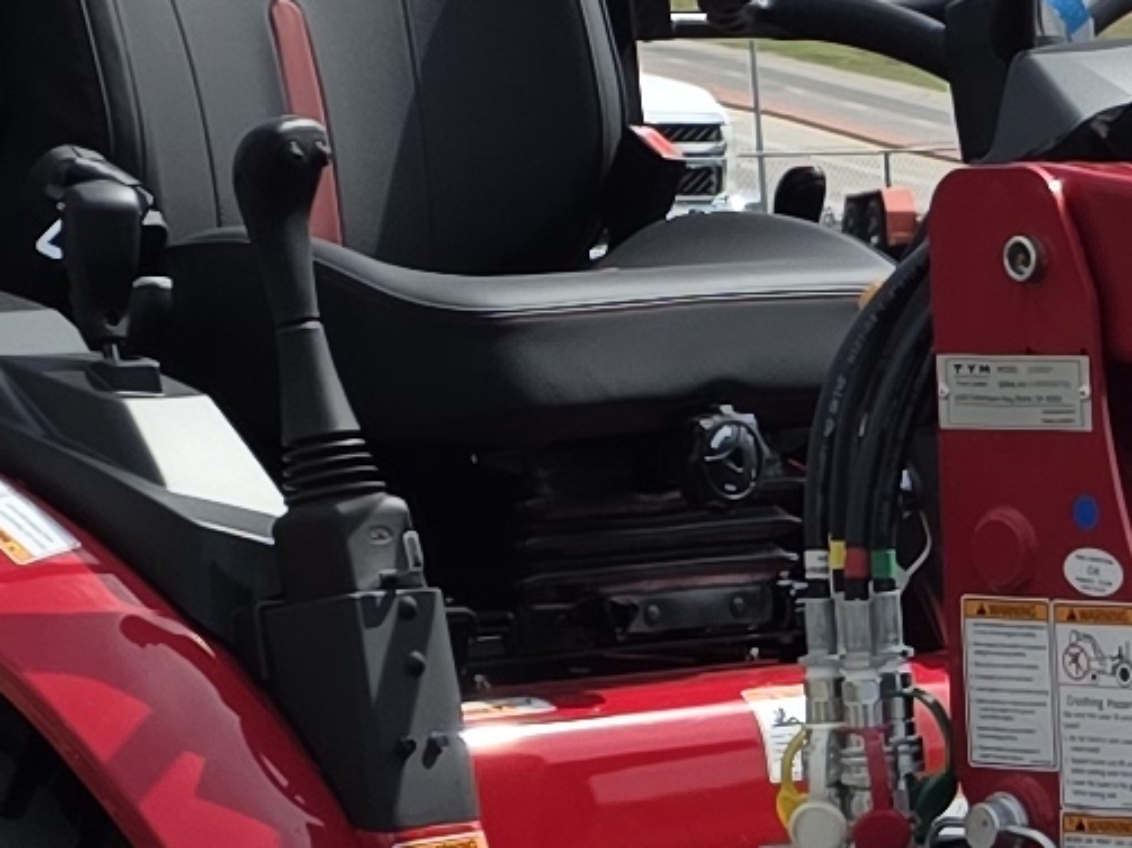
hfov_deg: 10.5
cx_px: 1674
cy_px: 1035
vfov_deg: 8.0
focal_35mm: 183
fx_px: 5983
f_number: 1.7
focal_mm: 6.3
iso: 80
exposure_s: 1/5778
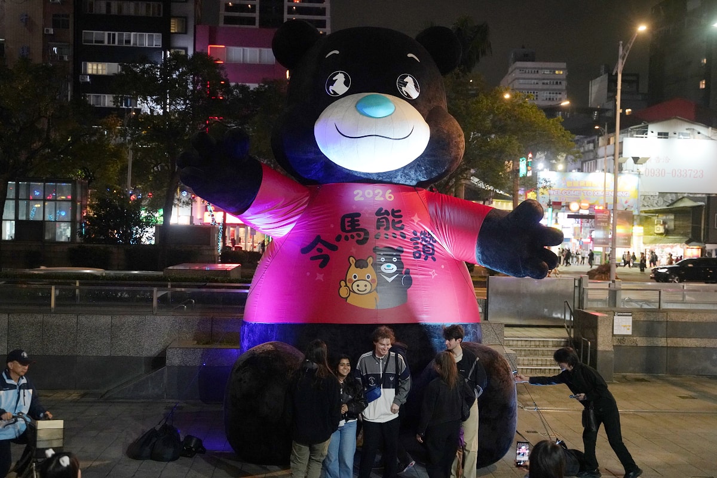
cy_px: 239
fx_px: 876
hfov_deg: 44.5
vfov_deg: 30.5
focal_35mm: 44
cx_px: 358
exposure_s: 1/160
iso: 8000
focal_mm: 44
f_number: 2.8
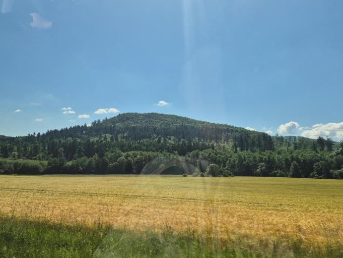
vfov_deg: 51.3
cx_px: 163
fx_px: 268
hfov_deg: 65.3
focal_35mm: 27
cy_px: 121
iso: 25
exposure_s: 1/864
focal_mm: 5.4
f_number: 1.8
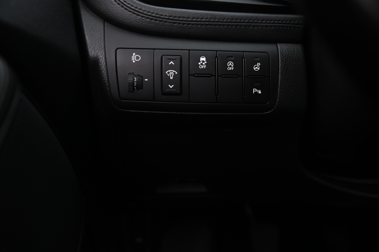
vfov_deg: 35.0
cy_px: 126
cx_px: 190
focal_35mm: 38
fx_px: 400
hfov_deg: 50.7
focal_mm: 38
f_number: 4
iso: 1000
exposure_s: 1/5
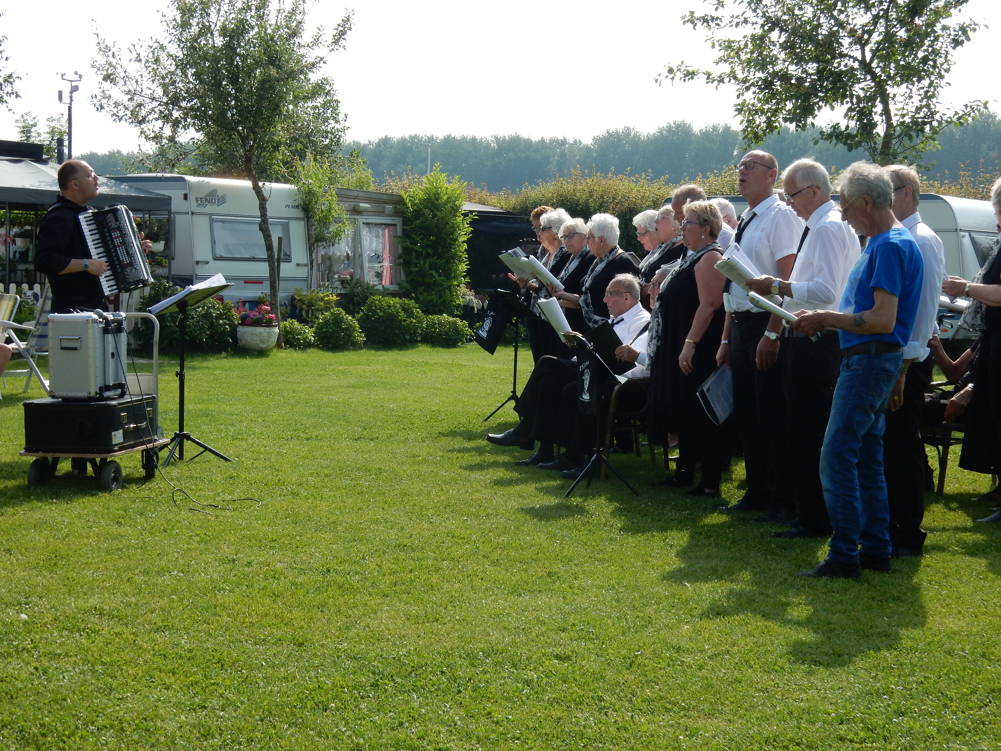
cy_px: 376
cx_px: 500
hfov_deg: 32.2
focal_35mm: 60
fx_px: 1735
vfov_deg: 24.4
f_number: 4.5
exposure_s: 1/800
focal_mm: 10.7
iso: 125
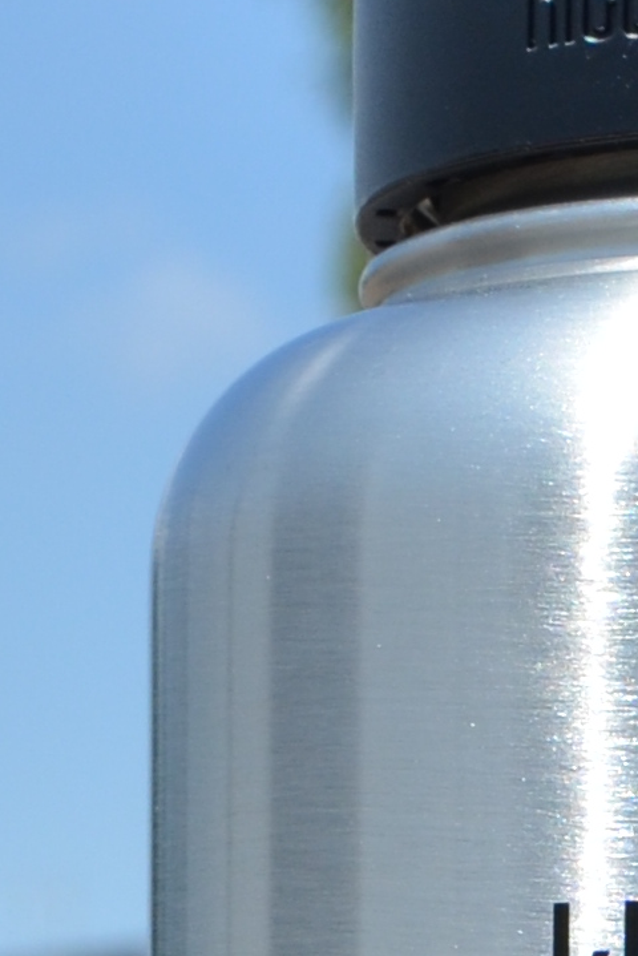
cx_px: 1712
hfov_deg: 4.5
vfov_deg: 6.8
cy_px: 1440
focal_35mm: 297
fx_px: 7898
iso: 200
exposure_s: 1/400
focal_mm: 29
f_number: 10
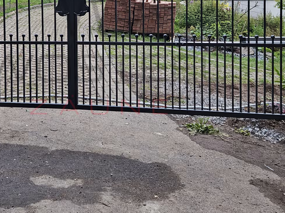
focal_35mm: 48
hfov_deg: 39.3
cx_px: 103
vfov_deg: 29.0
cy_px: 20
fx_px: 395
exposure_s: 1/100
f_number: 1.8
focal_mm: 5.4
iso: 500
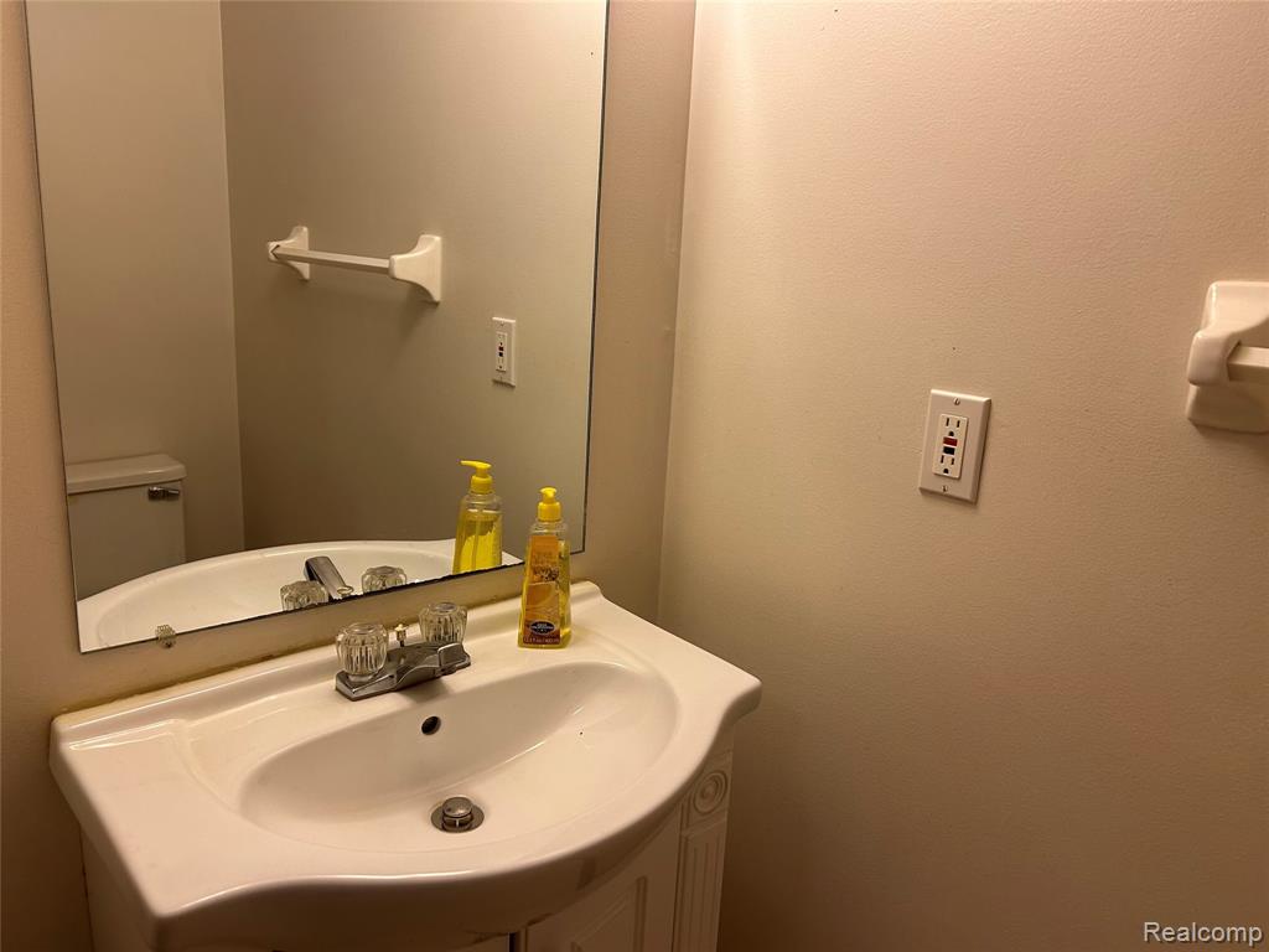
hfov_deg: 67.3
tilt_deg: -14.3
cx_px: 634
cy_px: 476
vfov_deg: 53.1
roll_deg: -3.3
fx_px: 953
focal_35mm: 26
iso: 125
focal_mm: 5.7
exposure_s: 1/120
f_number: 1.5
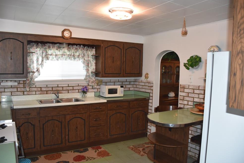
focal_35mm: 28
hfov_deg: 65.5
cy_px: 81
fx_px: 190
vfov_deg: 46.4
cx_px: 119
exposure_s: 1/60
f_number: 3.5
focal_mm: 18
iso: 800
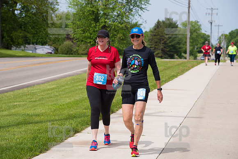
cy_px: 80
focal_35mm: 120
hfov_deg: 17.1
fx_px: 793
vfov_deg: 11.4
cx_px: 119
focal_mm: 120
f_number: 6.3
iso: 200
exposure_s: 1/640
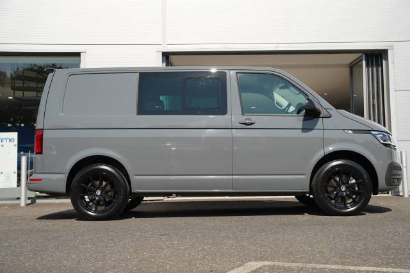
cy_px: 136
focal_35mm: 44
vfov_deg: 30.7
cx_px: 205
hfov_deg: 44.9
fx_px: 496
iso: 100
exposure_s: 1/320
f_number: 4.5
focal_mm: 43.6
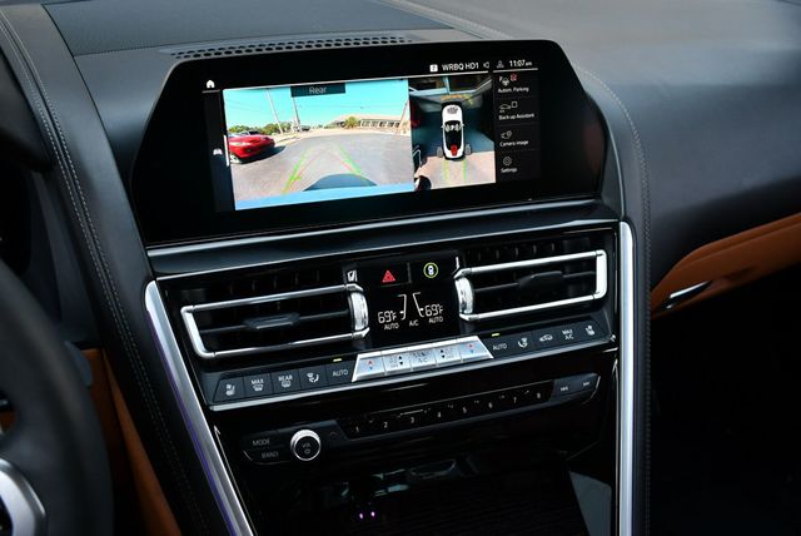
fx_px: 802
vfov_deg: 36.9
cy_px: 268
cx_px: 400
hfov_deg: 53.1
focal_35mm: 36
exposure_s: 1/250
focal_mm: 18
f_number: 3.5
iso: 500
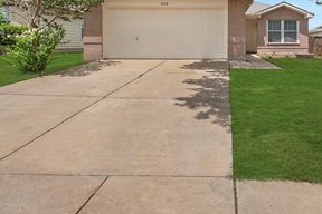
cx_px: 224
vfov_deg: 47.5
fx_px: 233
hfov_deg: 66.8
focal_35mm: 26
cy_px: 51
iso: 100
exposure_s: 1/400
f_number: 8
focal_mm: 10
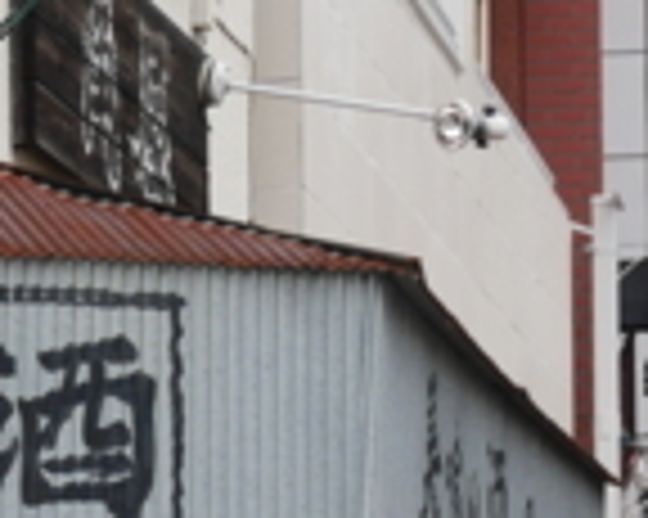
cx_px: -297
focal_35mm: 220
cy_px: 818
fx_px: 4216
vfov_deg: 6.9
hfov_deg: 8.6
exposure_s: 1/60
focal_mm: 27
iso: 200
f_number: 5.3
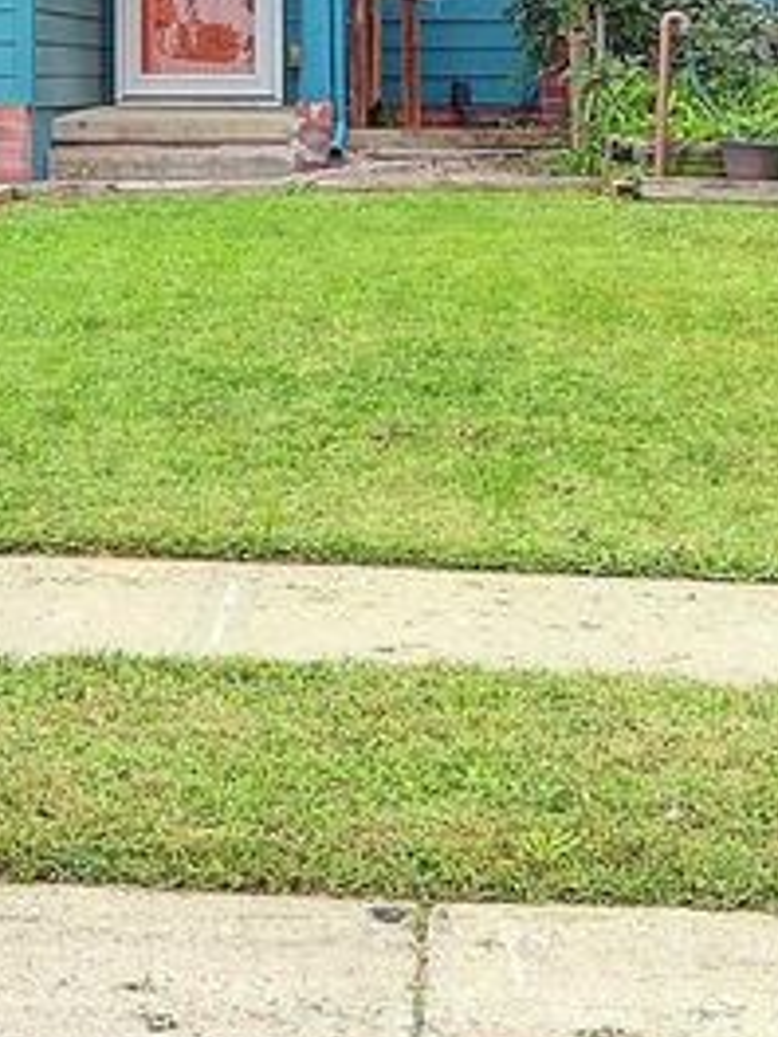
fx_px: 3356
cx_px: 98
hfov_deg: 13.1
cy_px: -267
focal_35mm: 112
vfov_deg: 16.7
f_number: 16
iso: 125
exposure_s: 1/30
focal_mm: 30
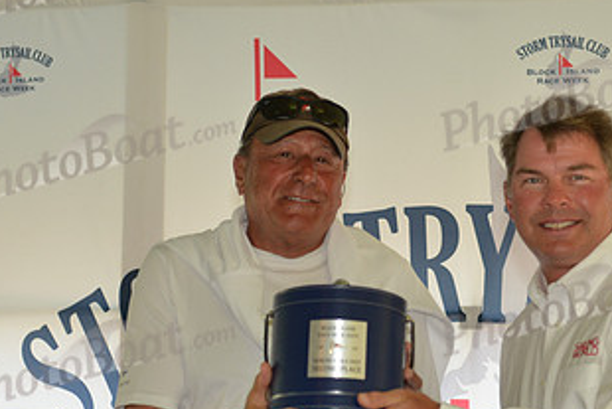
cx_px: 340
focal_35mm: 131
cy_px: 230
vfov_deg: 10.5
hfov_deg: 15.6
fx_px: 2228
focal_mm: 70
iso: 1000
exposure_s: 1/320
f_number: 4
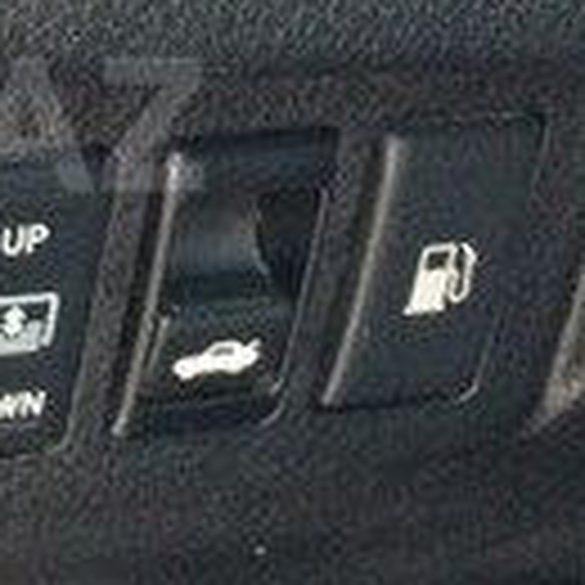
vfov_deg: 13.4
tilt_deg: -20.9
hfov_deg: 12.8
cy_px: 124
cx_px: -256
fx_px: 2486
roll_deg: -1.8
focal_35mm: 130
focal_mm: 4.15
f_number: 2.2
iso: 320
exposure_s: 1/33
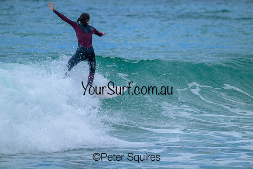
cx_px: 126
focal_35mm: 560
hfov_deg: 3.7
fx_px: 3936
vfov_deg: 2.5
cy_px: 84
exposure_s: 1/2000
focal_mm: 560
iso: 360
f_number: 8
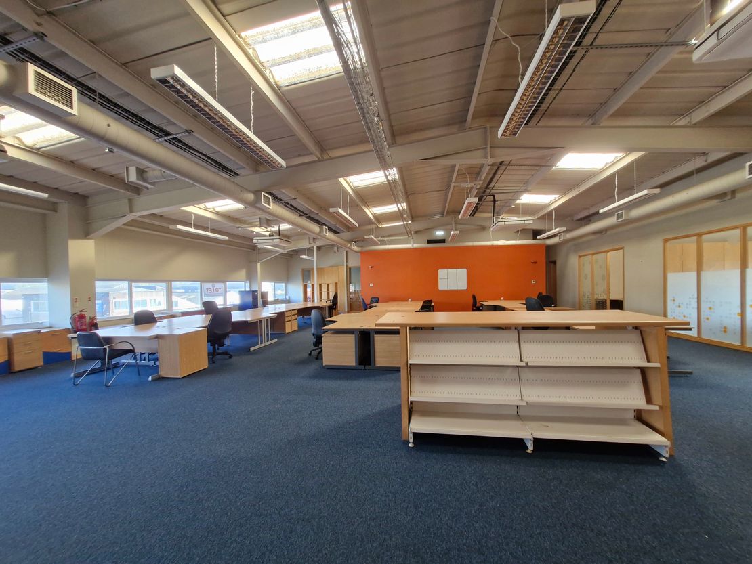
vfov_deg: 89.9
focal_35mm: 13
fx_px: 282
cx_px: 376
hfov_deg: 106.2
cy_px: 282
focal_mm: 1.74
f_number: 2.2
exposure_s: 1/50
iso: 250
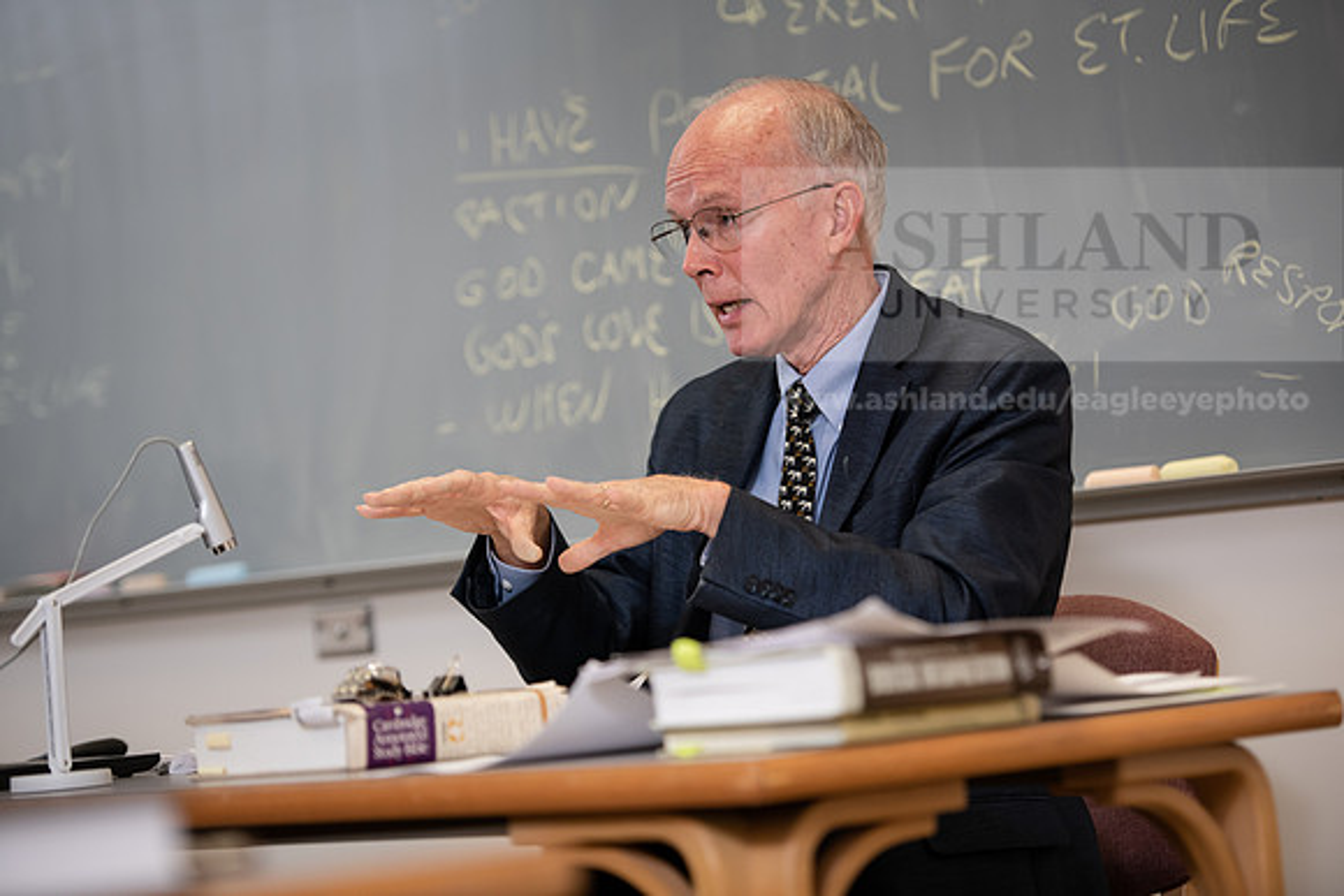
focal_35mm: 112
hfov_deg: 18.3
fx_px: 4182
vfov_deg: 12.2
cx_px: 672
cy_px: 448
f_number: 3.2
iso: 640
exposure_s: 1/200
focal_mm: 112
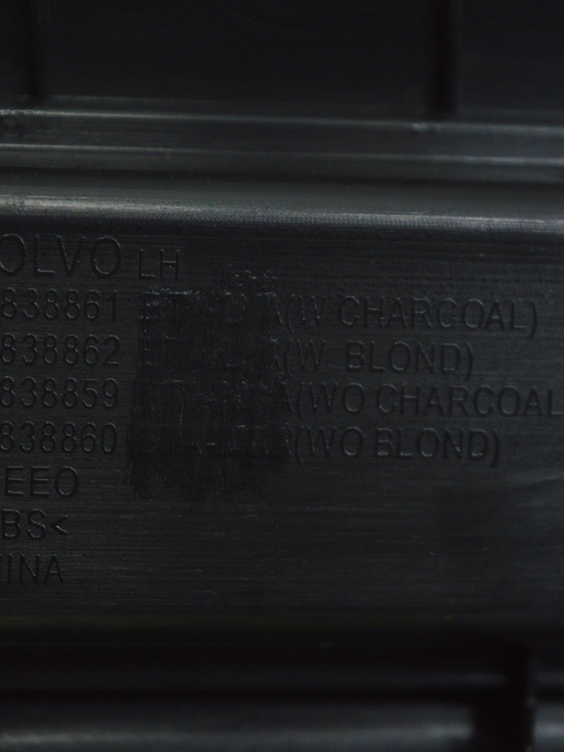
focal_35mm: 120
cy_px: 375
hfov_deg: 12.4
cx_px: 210
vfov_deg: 16.5
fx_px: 2603
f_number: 5.6
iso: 400
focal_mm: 55
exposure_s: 1/40
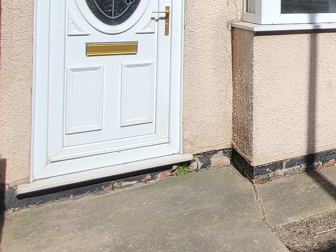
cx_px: 409
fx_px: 447
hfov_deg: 33.2
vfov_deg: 29.2
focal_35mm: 46
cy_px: -9
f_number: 2.2
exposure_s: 1/1663
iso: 32
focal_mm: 1.74
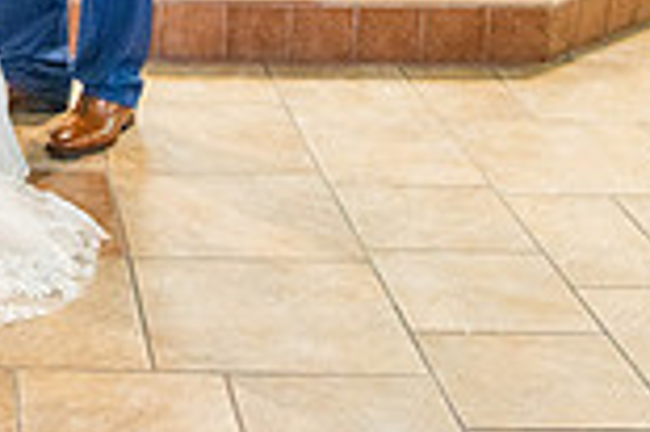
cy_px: -321
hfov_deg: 19.0
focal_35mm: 102
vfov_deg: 12.4
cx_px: -111
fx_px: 1840
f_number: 2.8
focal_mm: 26
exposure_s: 1/160
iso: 2000
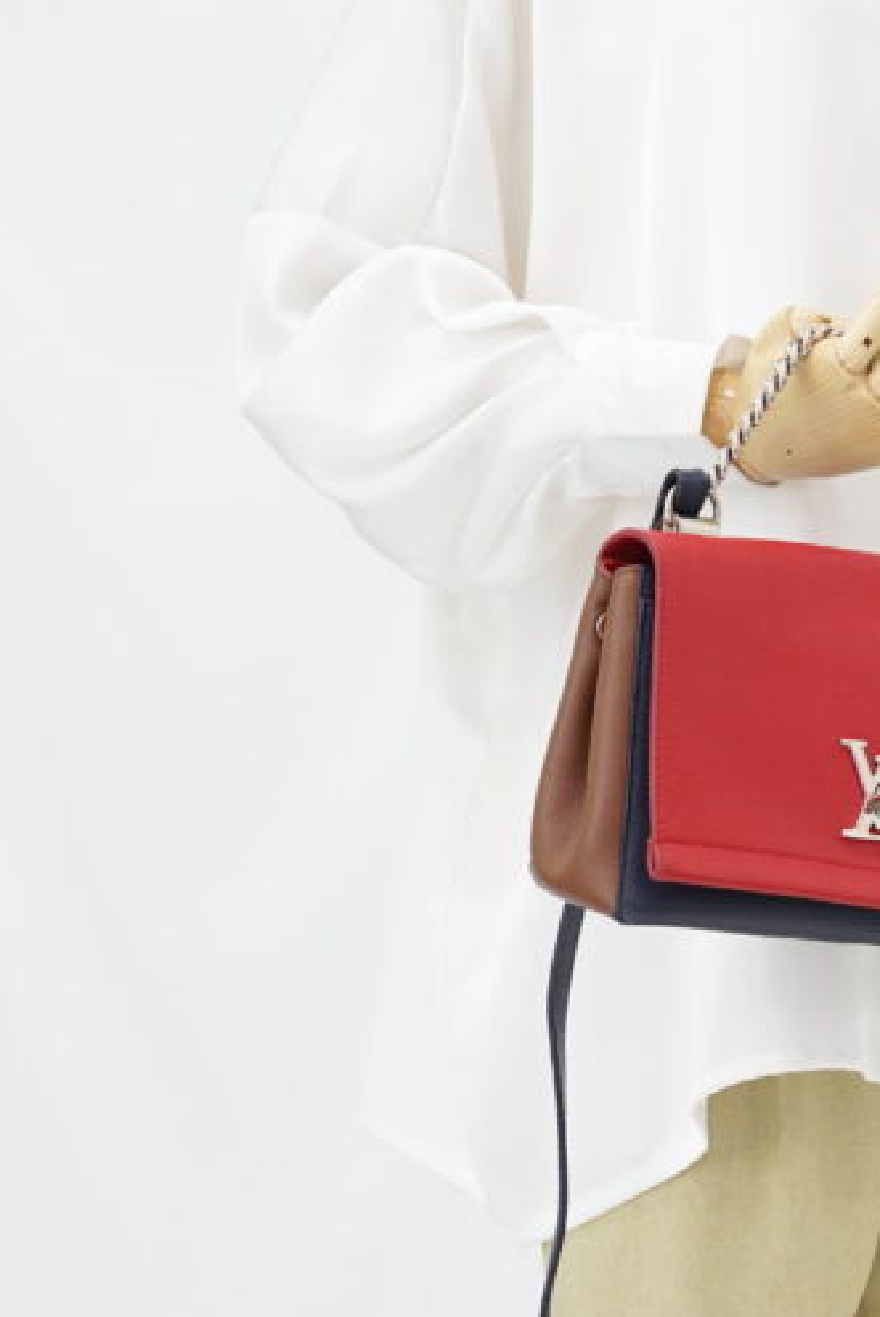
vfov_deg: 19.7
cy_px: 970
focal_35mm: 103
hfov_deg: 13.2
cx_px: 844
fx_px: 3771
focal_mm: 50
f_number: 6.3
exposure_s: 1/8
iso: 640
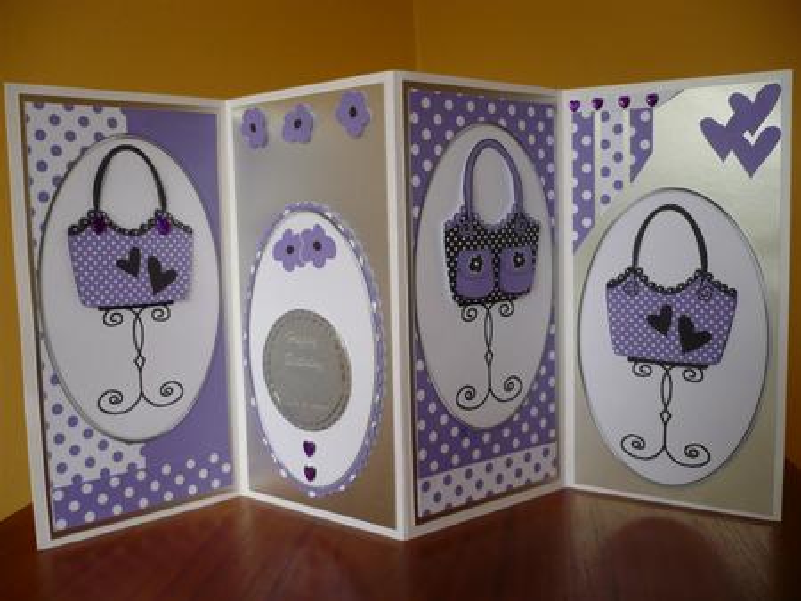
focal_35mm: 35
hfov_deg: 52.6
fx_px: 810
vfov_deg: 40.7
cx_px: 400
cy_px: 300
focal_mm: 5.8
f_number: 2.8
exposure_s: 1/30
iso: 200
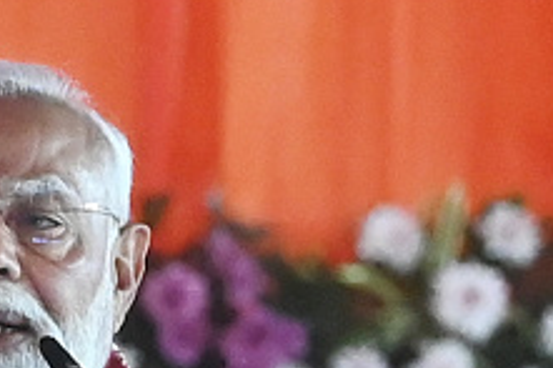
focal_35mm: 537
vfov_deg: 2.6
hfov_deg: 3.8
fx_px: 8243
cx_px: 128
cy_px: 197
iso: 4000
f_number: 4
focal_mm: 200
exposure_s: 1/640
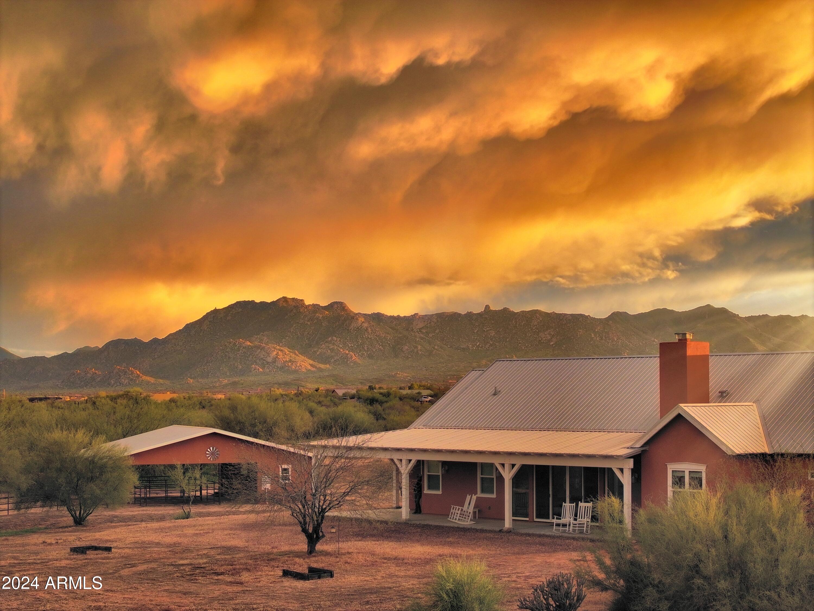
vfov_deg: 21.0
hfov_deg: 27.8
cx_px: 407
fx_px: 1646
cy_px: 306
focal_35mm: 70
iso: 120
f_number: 2.8
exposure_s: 1/240
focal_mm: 19.35
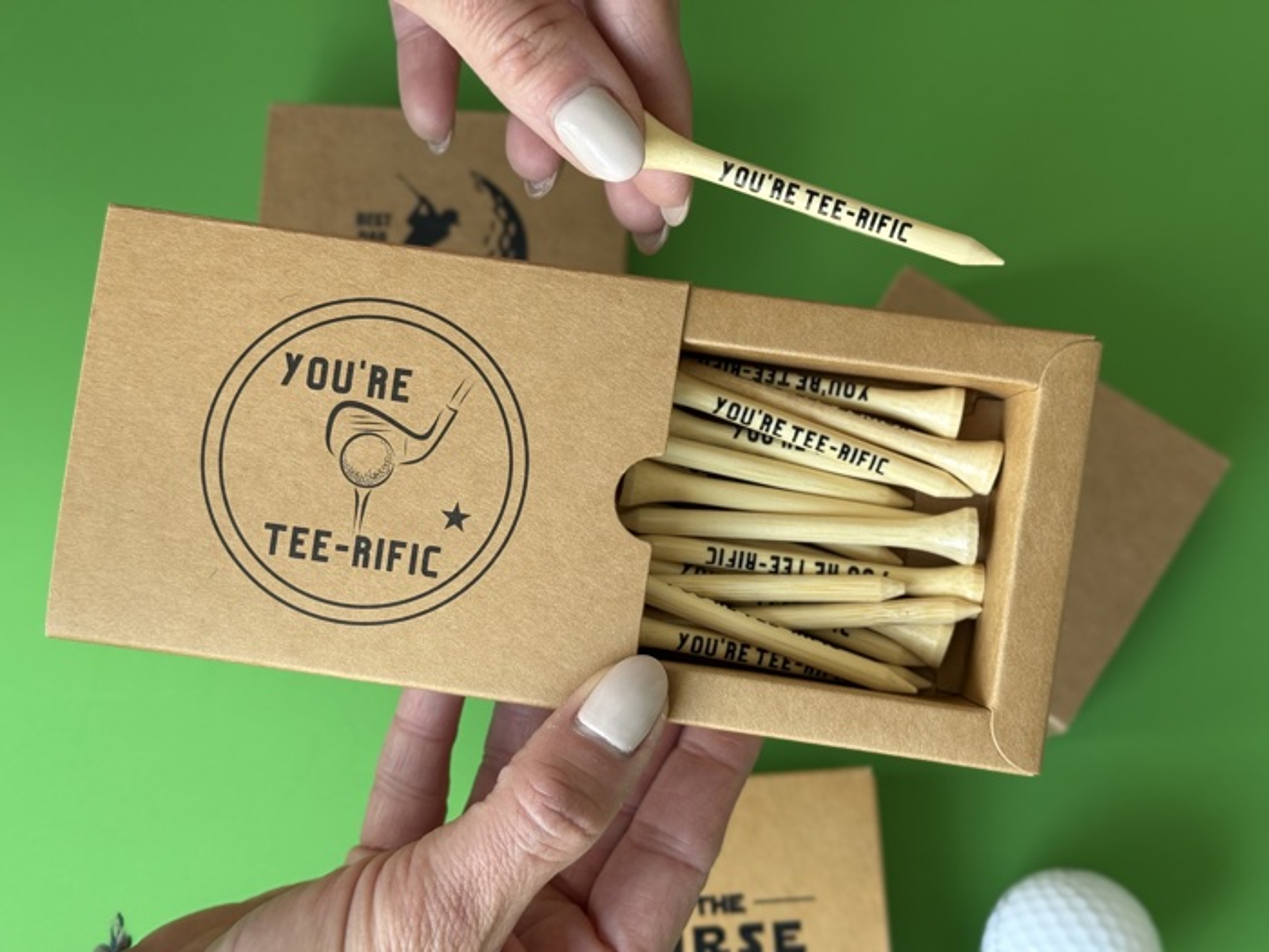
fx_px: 1760
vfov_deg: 30.3
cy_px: 476
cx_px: 634
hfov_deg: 39.7
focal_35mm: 48
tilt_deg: -77.6
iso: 64
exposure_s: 1/124
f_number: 1.78
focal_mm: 6.76
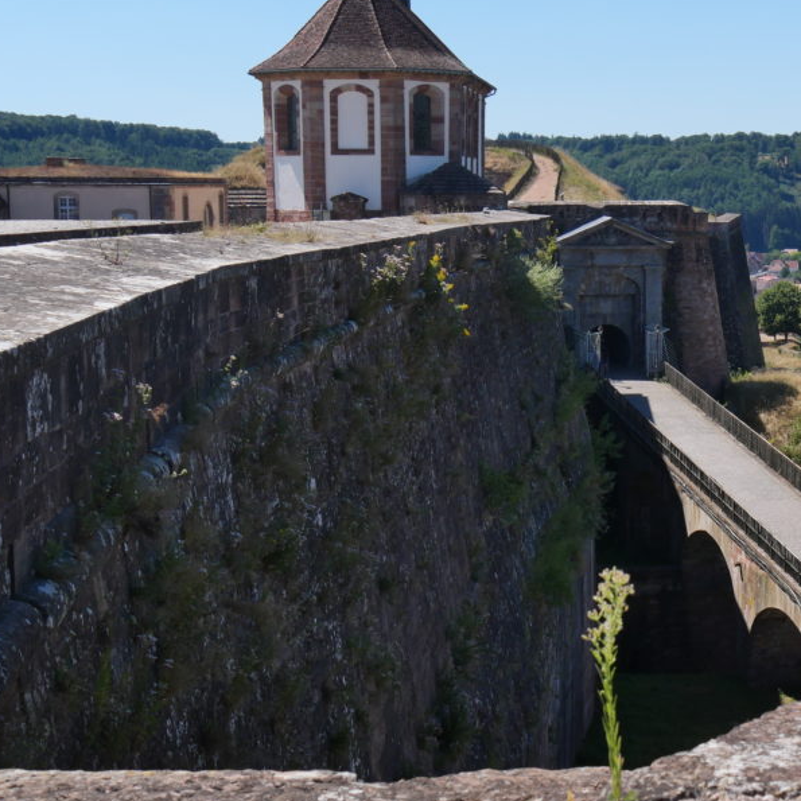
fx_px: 1911
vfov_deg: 23.7
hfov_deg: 23.2
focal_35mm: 73
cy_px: 378
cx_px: 672
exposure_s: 1/400
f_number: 8
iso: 200
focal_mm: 24
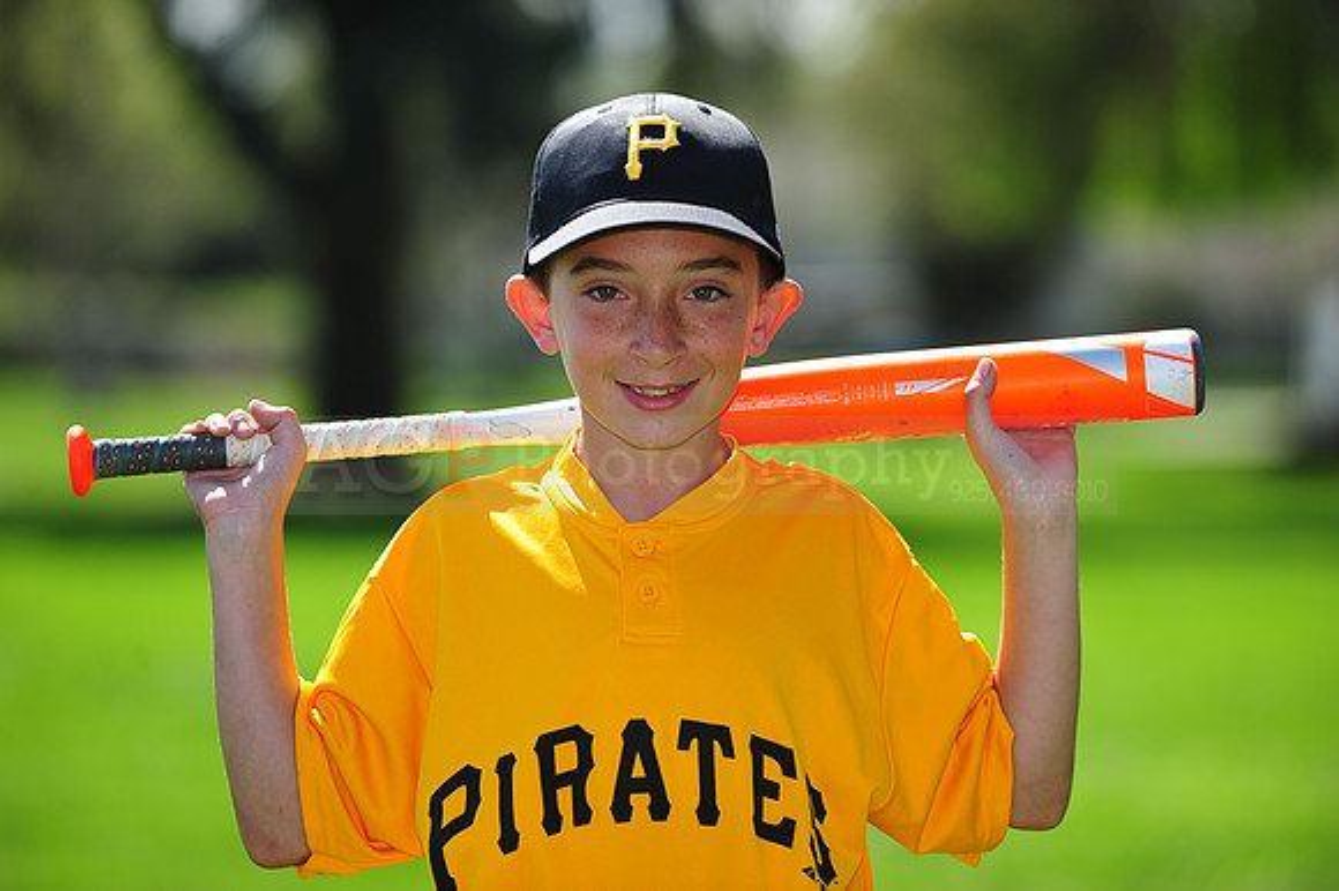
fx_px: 7434
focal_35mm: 200
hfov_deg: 10.3
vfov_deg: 6.9
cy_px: 446
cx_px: 670
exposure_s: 1/800
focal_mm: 200
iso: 200
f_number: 4.5
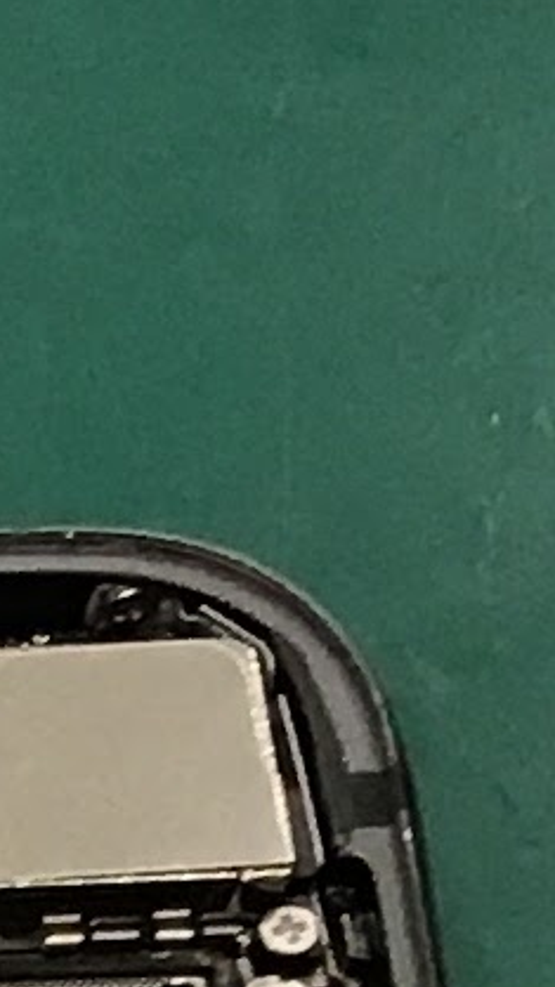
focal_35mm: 264
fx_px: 6910
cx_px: -1483
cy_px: 2550
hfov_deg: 4.3
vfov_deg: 7.5
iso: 64
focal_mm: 3.3
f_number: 2.4
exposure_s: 1/30
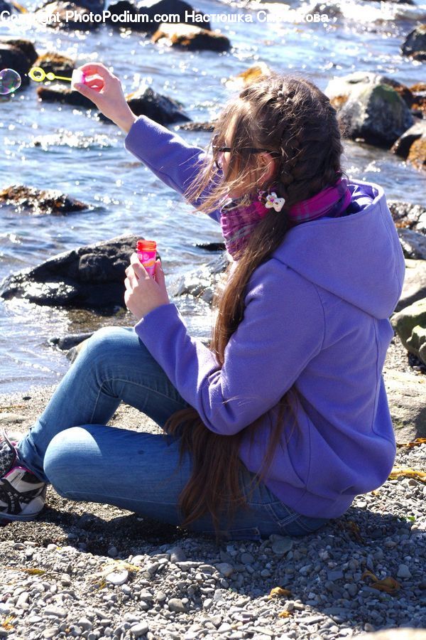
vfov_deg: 24.8
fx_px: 1455
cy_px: 320
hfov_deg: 16.7
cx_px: 213
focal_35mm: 82
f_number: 8
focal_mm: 55
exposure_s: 1/1000
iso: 800
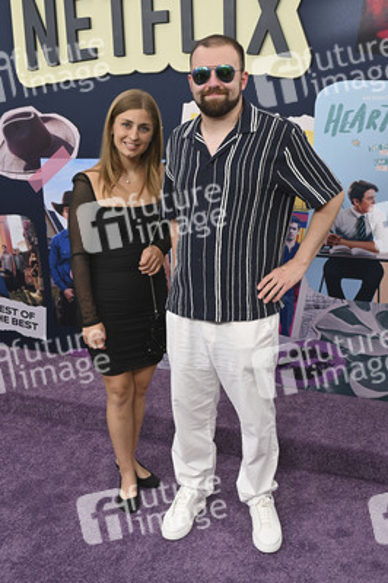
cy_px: 292
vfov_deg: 50.7
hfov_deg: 35.0
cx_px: 194
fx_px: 615
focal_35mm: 38
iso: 800
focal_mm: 38
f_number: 6.3
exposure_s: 1/250
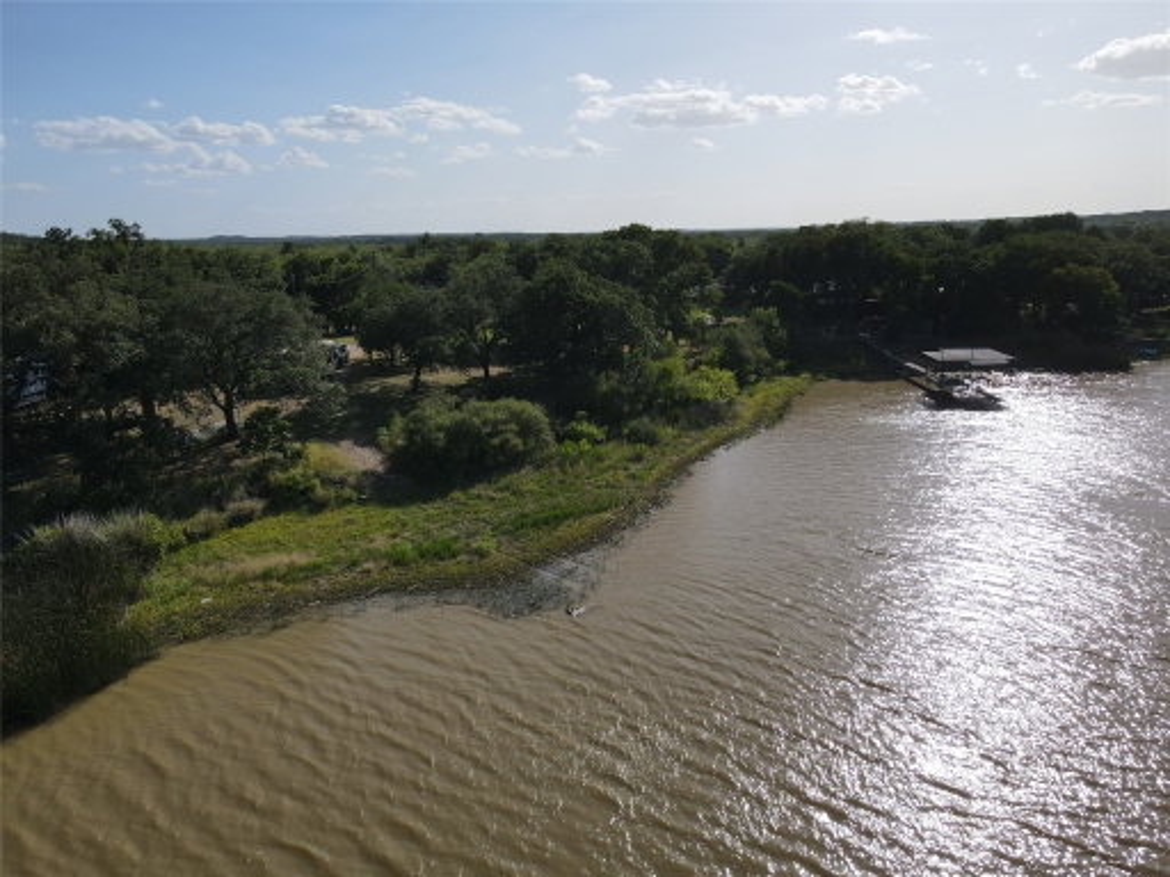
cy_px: 438
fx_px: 811
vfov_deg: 56.8
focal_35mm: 24
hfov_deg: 71.6
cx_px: 585
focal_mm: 4.5
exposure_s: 1/1500
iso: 100
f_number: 2.8
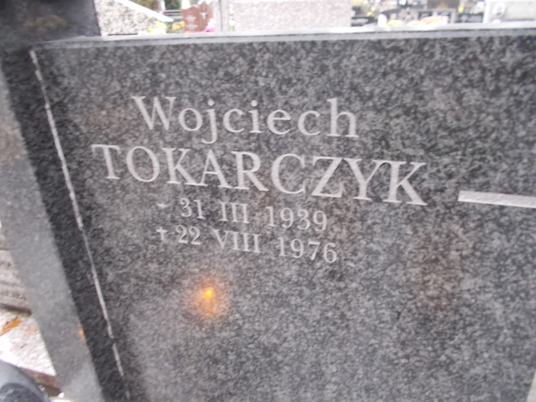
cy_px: 201
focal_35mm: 26
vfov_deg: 53.1
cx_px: 268
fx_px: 403
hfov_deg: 67.3
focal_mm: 4.6
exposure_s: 1/6
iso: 200
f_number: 3.2
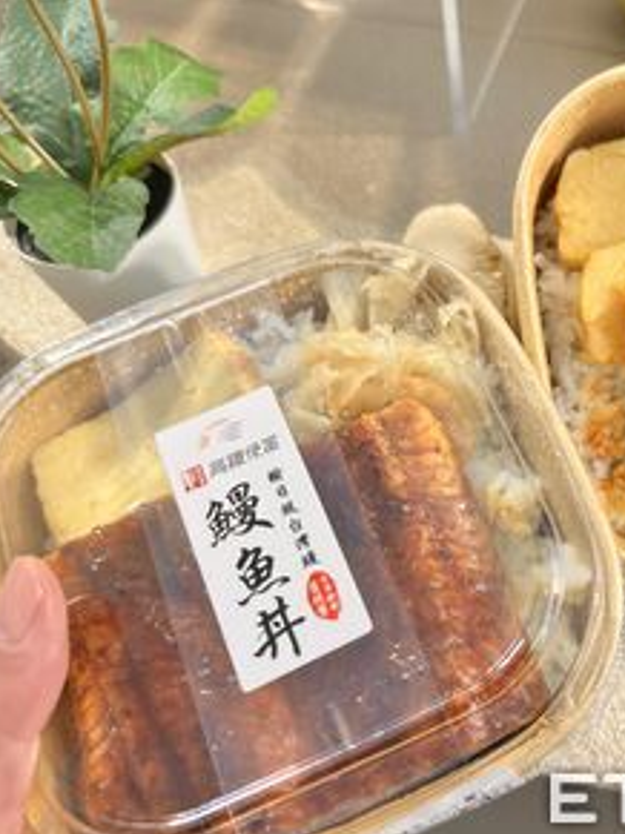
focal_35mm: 33
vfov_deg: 55.4
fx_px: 795
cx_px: 499
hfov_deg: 41.1
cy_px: 427
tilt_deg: -58.5
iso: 125
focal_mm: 6.86
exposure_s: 1/120
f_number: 1.78
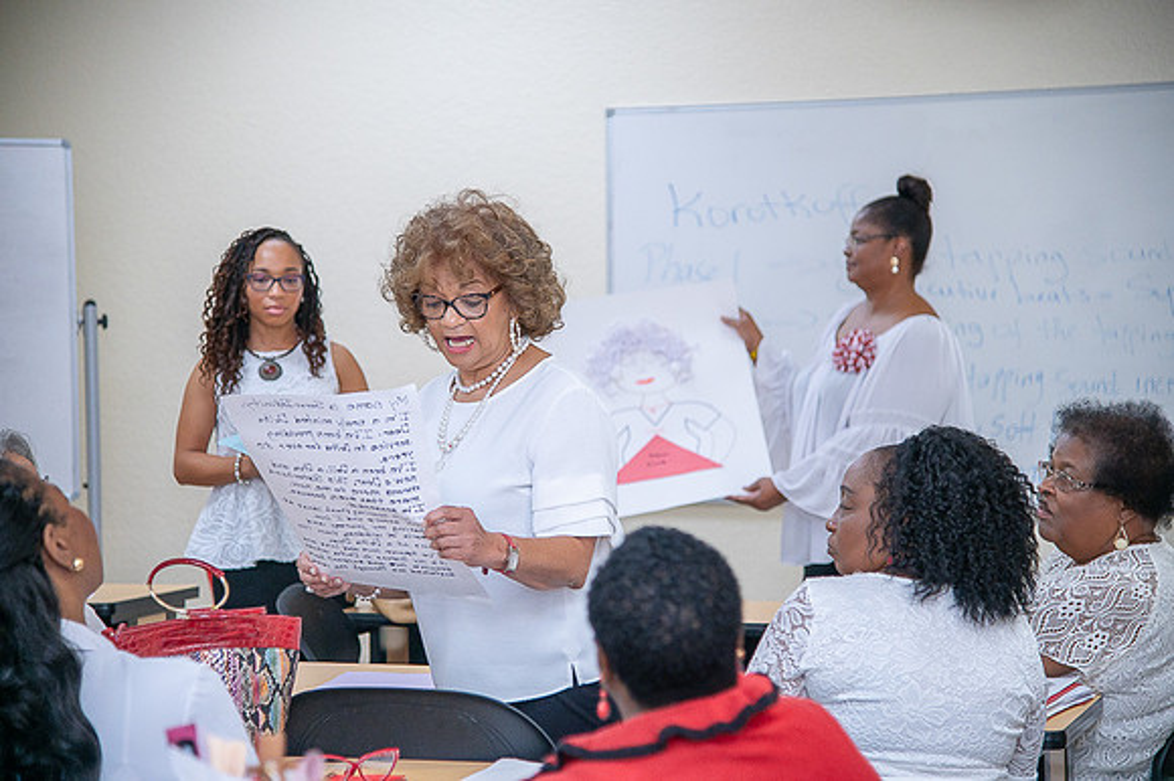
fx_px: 2998
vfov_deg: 14.8
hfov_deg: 22.2
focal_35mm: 92
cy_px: 390
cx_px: 587
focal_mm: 92
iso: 800
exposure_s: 1/200
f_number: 4
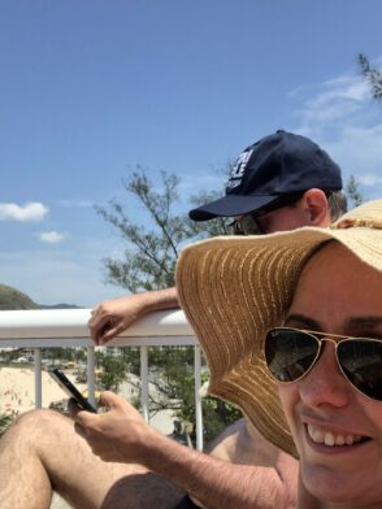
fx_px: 721
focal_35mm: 49
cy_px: 306
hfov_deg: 29.6
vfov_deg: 38.7
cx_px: 231
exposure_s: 1/356
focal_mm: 2.87
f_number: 2.2
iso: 20
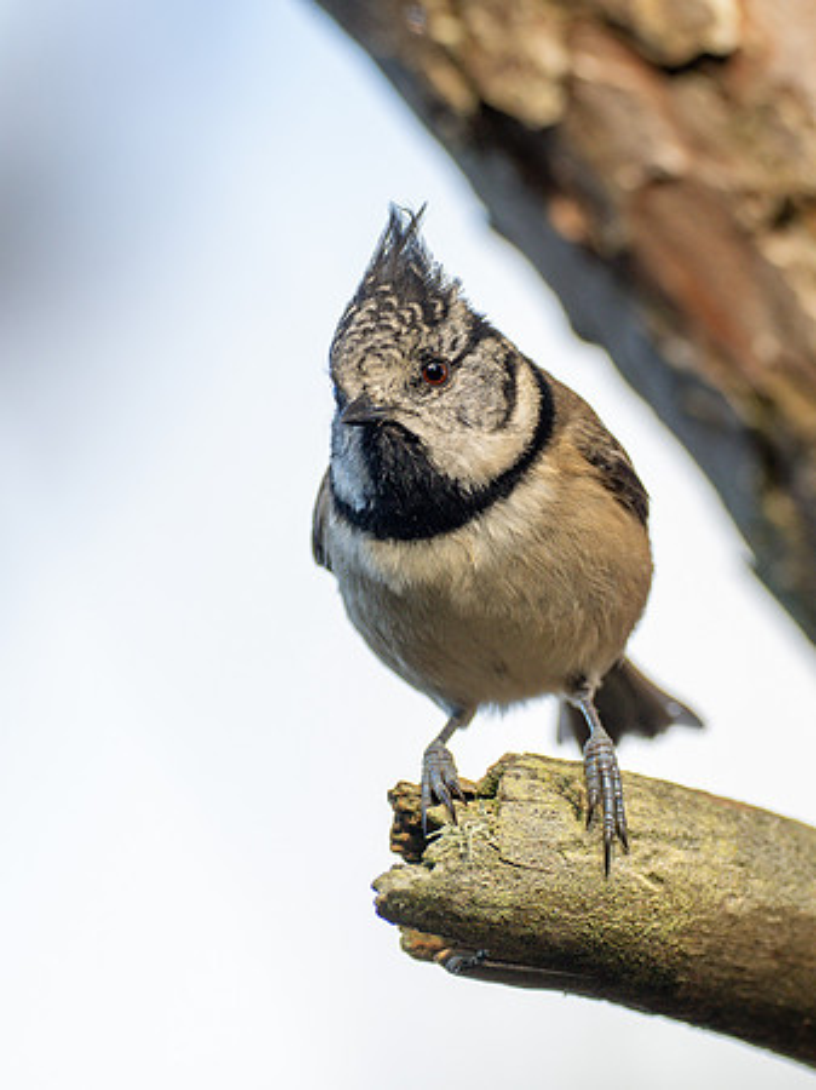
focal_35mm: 801
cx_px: 408
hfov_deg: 1.9
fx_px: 25210
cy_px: 545
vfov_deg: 2.5
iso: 320
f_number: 4
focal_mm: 300
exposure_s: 1/500
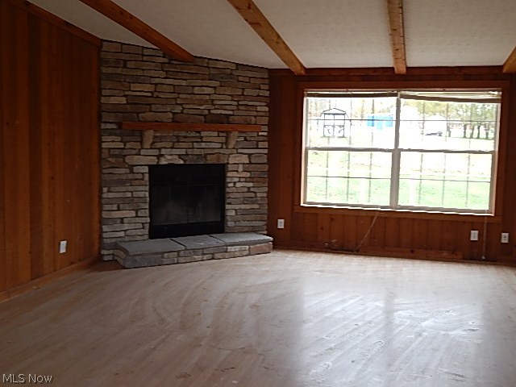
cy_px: 194
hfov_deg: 49.0
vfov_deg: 37.7
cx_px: 258
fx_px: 566
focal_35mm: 38
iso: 125
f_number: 3.4
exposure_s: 1/30
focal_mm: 6.8
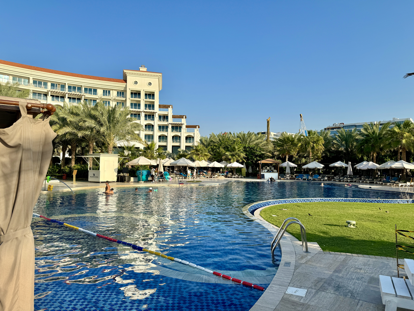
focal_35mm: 24
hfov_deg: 71.6
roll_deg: -0.1
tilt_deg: +2.1
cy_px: 156
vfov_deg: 56.8
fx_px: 287
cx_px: 207
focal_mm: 6.86
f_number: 1.78
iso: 80
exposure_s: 1/4608
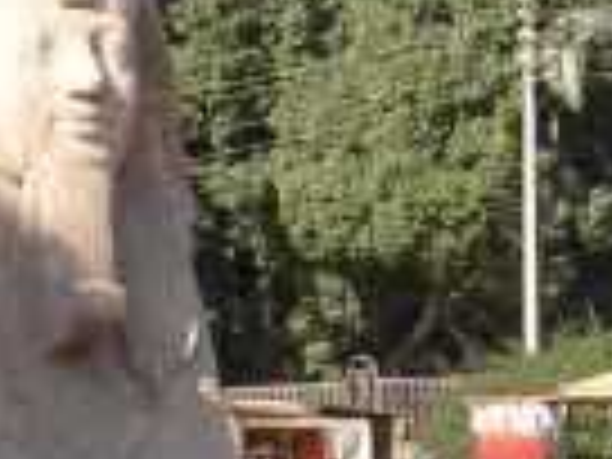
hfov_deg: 11.6
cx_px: 101
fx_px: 2988
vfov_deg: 8.6
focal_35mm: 169
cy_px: 621
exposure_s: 1/178
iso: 50
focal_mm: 6.6
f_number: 5.9
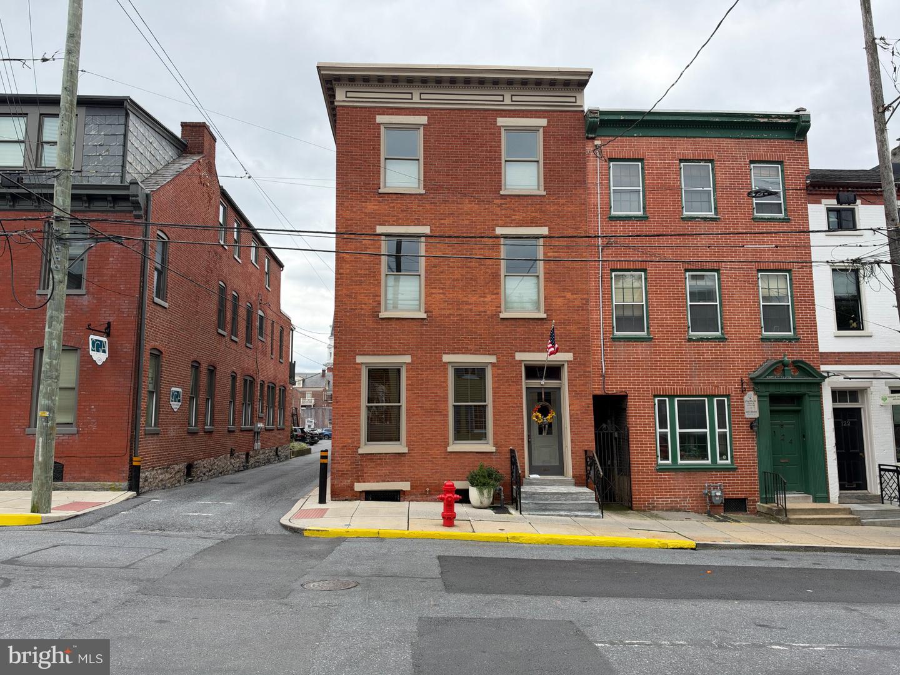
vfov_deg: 56.8
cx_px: 450
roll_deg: +0.5
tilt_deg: +8.2
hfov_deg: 71.6
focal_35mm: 24
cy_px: 338
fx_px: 624
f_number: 1.8
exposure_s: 1/1678
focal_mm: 6.93
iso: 80
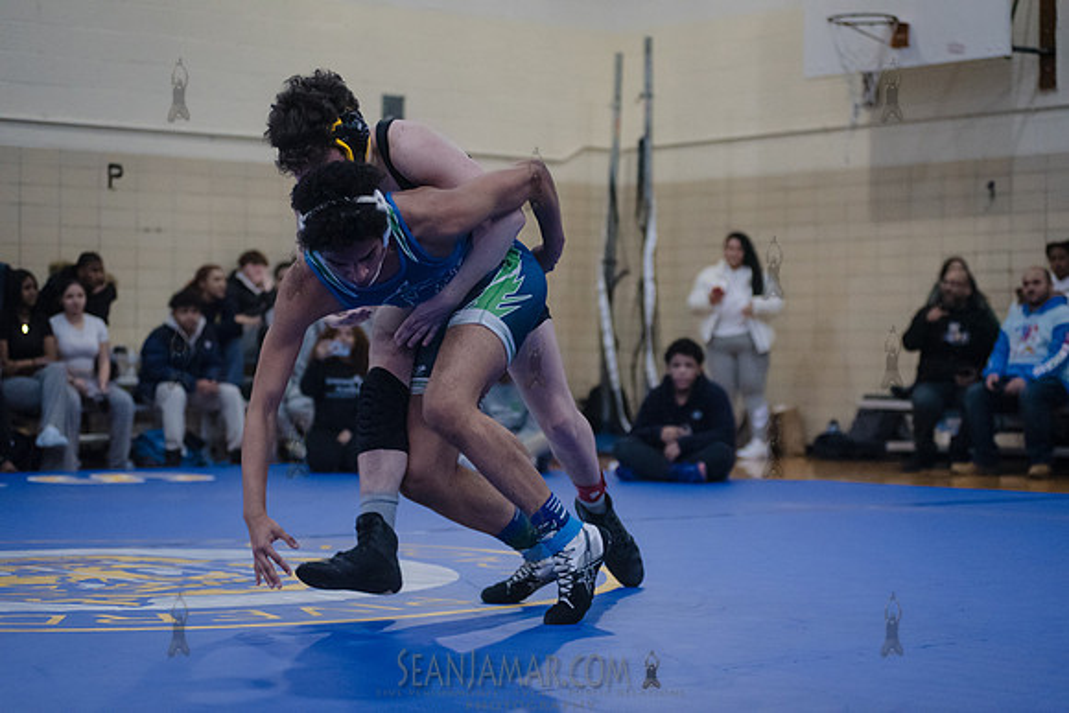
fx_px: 2376
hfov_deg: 25.4
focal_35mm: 80
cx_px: 534
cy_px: 356
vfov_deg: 17.1
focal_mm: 80
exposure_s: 1/400
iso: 6400
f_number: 3.2
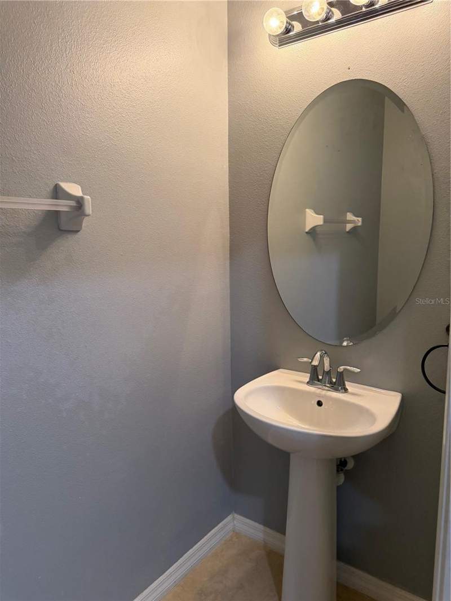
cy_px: 300
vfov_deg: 71.6
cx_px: 226
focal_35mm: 24
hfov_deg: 56.8
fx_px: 417
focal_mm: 6.76
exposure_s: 1/60
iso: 200
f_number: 1.78
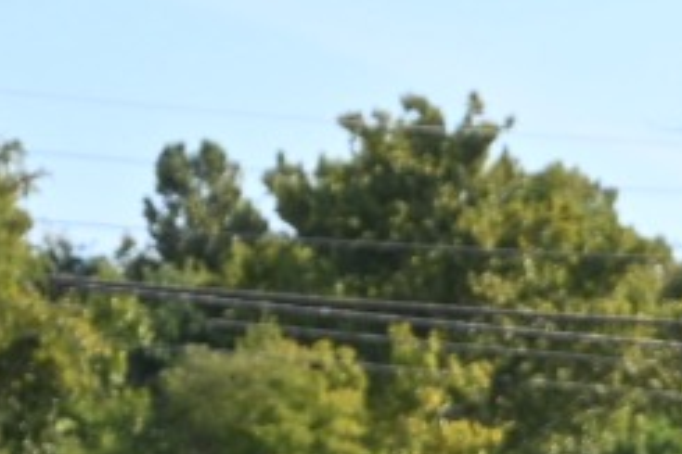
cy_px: 1245
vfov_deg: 5.5
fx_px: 4449
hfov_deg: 8.0
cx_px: 1705
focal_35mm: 235
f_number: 6.3
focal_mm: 20
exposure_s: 1/320
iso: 100
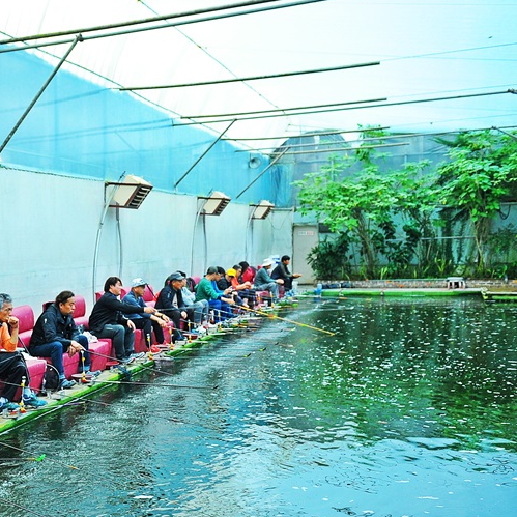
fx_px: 794
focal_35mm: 47
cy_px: 337
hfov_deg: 32.6
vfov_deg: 35.8
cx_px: -22
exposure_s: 1/60
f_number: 4
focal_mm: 24
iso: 1000
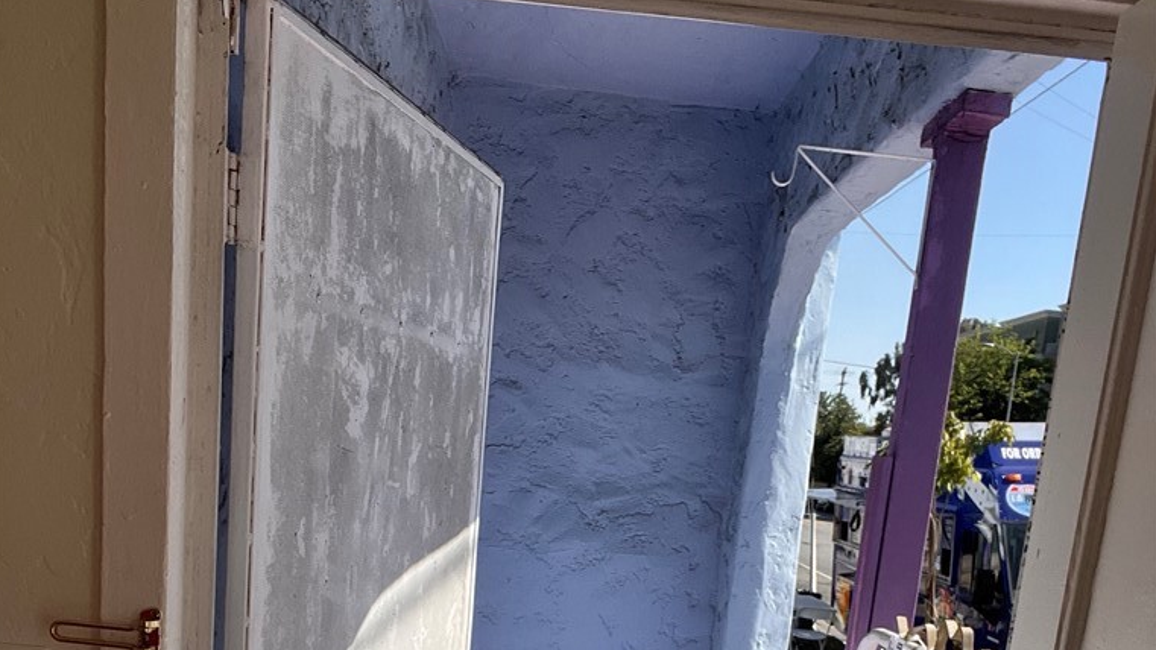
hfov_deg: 46.4
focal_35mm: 44
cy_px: 762
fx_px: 1349
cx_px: 574
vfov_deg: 24.7
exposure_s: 1/1497
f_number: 2.2
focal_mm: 2.71
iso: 32
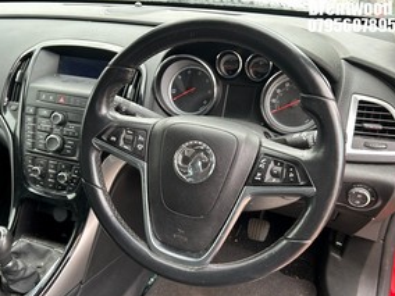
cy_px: 181
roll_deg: -0.2
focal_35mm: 32
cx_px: 164
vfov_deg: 43.9
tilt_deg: -34.5
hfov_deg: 56.5
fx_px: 365
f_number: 1.5
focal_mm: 5.7
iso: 125
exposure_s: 1/76
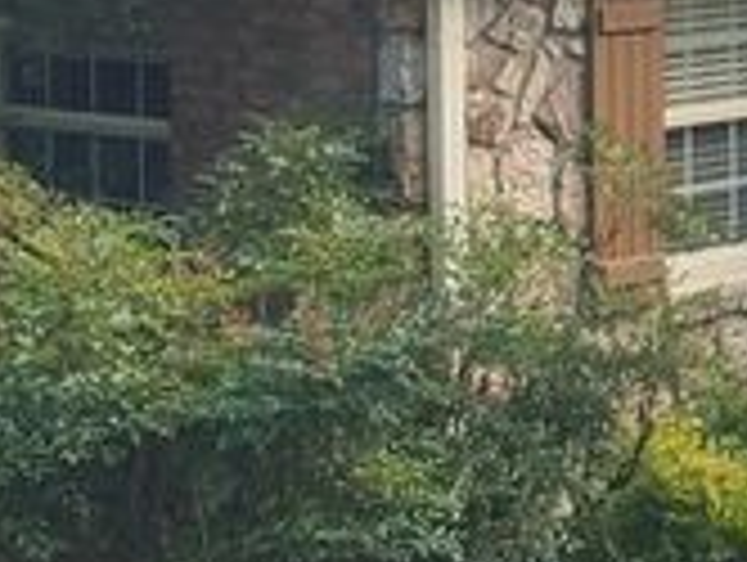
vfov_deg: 9.6
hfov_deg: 11.7
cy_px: -54
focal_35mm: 154
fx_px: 3328
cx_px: 1426
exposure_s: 1/255
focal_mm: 4.23
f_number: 1.5
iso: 50
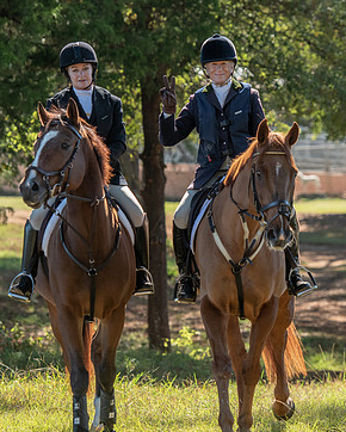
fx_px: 3274
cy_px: 256
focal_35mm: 256
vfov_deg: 7.5
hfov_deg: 6.0
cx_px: 226
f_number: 4
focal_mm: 130
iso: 280
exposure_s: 1/320
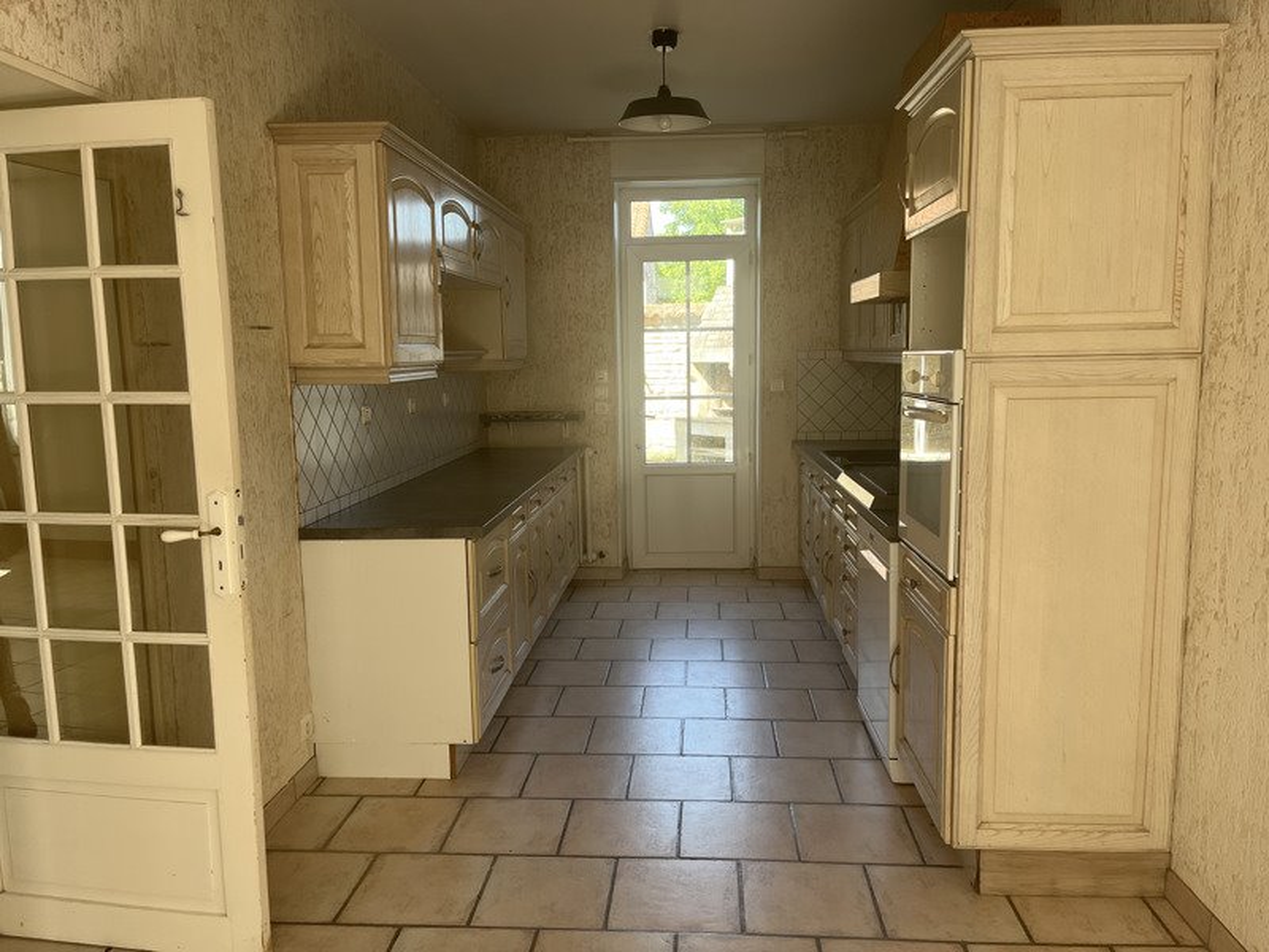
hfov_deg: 67.3
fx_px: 953
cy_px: 476
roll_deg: +1.3
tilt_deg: -8.2
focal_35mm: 26
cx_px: 634
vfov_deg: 53.1
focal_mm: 5.1
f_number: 1.6
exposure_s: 1/150
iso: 64
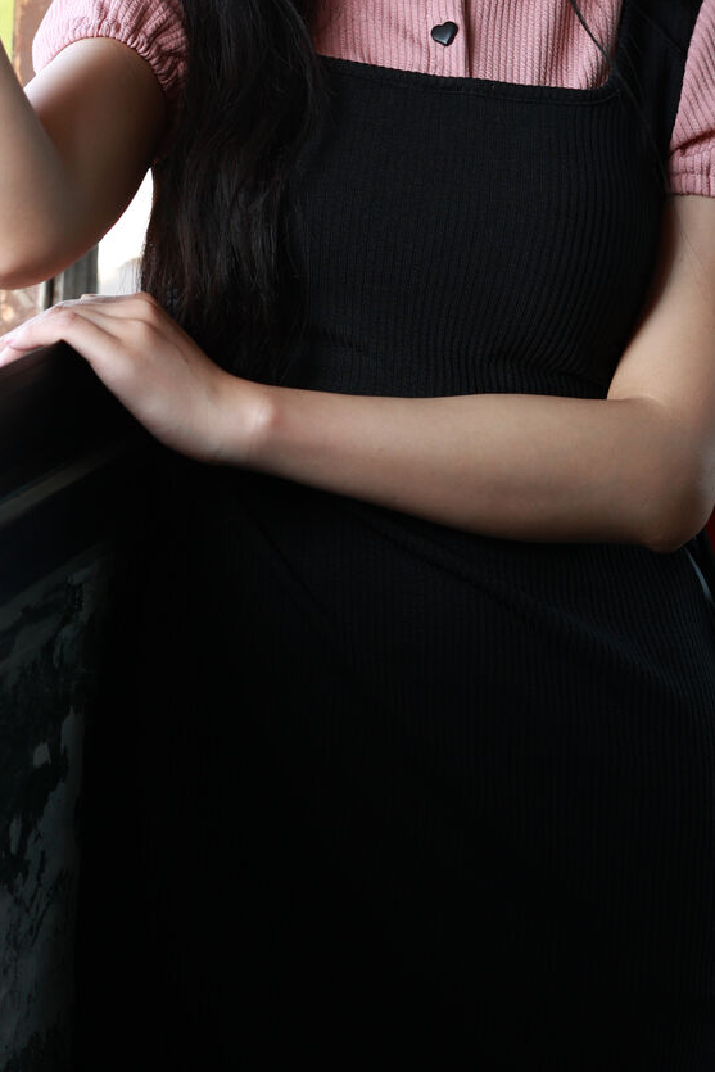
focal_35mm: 125
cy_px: -19
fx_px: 3722
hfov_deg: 11.0
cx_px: 475
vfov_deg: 16.0
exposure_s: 1/200
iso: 200
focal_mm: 58
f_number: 2.8
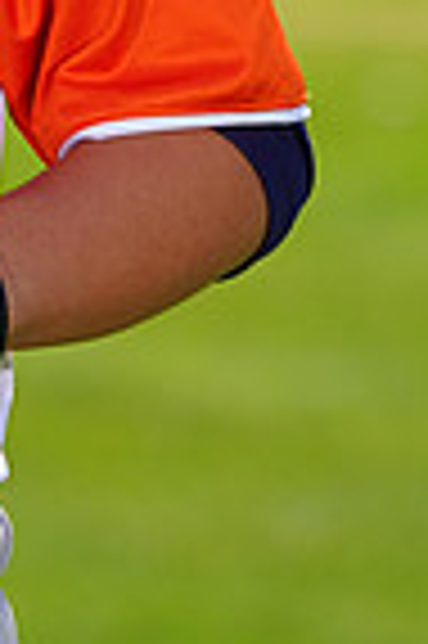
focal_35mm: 1029
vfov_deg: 2.0
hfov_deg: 1.3
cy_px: -387
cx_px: -372
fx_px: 18394
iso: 100
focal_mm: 253
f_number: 8
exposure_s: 1/250
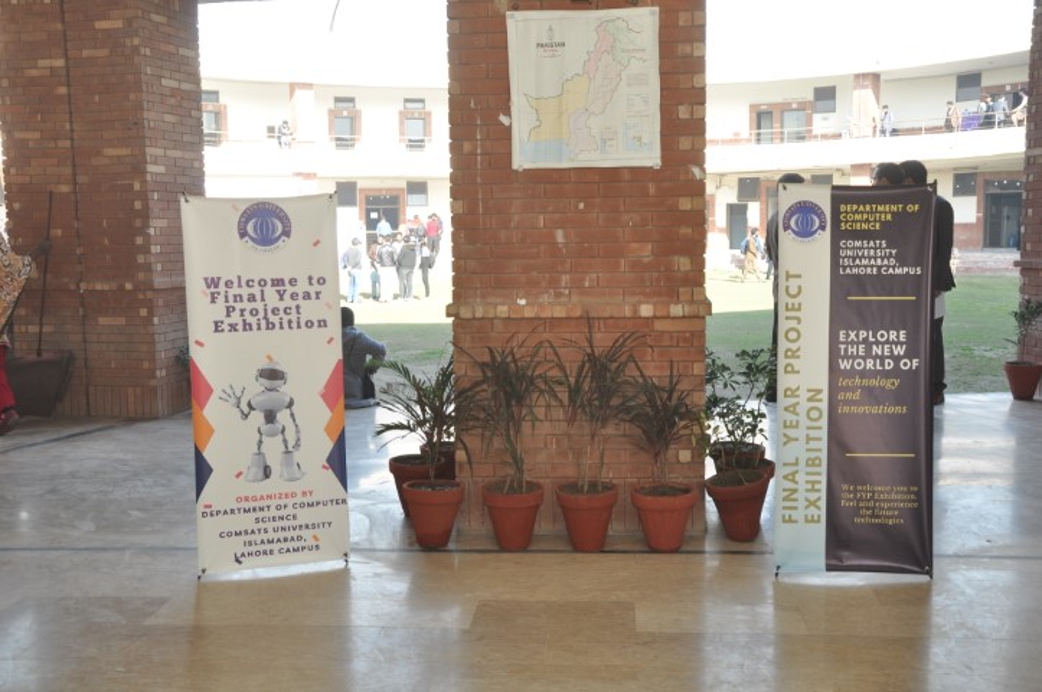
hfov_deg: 49.6
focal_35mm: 39
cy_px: 346
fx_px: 1127
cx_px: 521
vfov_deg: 34.1
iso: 400
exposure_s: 1/80
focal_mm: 26
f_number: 9
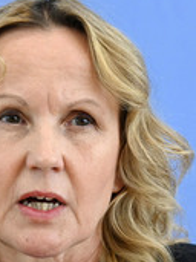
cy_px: 208
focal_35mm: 343
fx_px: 2593
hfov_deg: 4.3
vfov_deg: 5.8
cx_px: 44
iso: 5000
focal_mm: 135
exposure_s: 1/800
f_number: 7.1
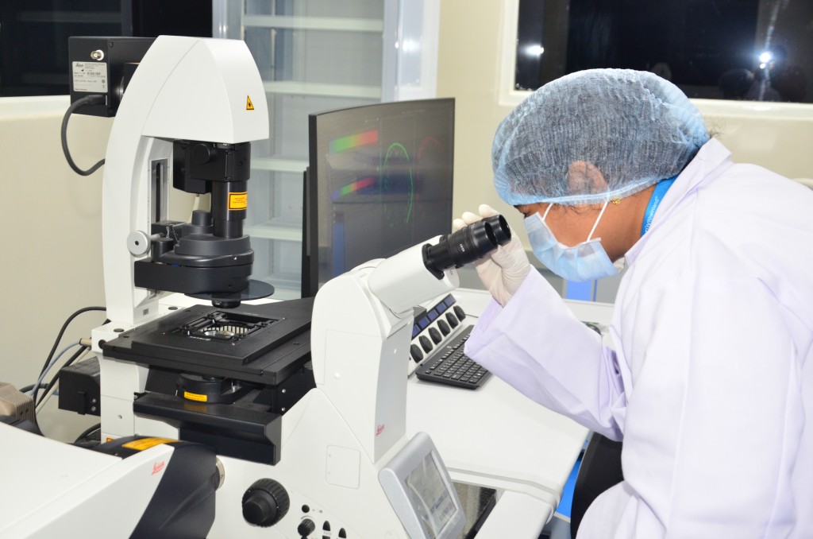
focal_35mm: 48
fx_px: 1082
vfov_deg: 27.9
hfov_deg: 41.2
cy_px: 270
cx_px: 406
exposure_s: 1/100
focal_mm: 32
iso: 1000
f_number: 5
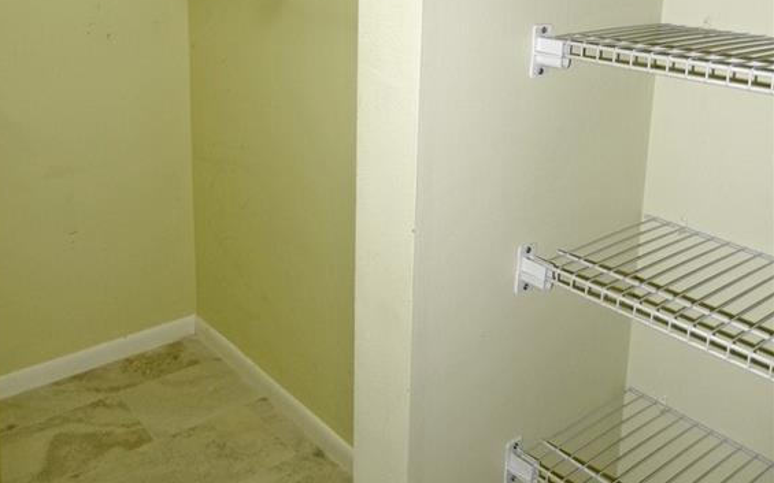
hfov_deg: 54.0
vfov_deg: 34.1
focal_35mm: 36
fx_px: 759
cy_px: 89
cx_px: 381
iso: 200
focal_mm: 4.5
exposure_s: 1/30
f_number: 3.4
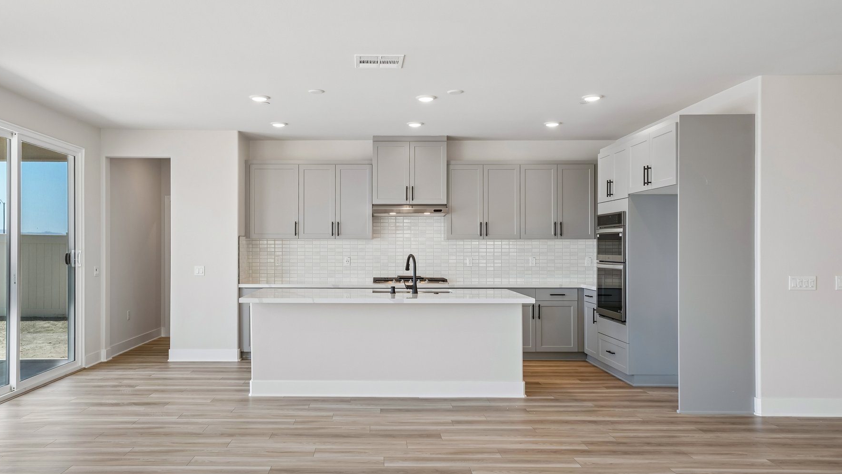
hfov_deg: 65.9
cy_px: 245
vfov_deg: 40.2
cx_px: 380
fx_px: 648
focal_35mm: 29
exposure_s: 1/30
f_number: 8
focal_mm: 24
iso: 250
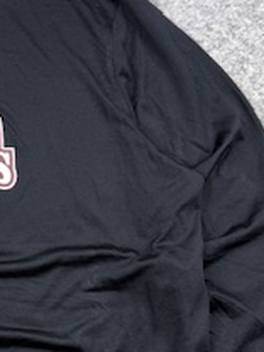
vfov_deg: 26.0
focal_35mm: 74
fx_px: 752
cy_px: 271
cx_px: -73
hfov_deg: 18.6
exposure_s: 1/100
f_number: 1.78
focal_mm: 6.76
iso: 100
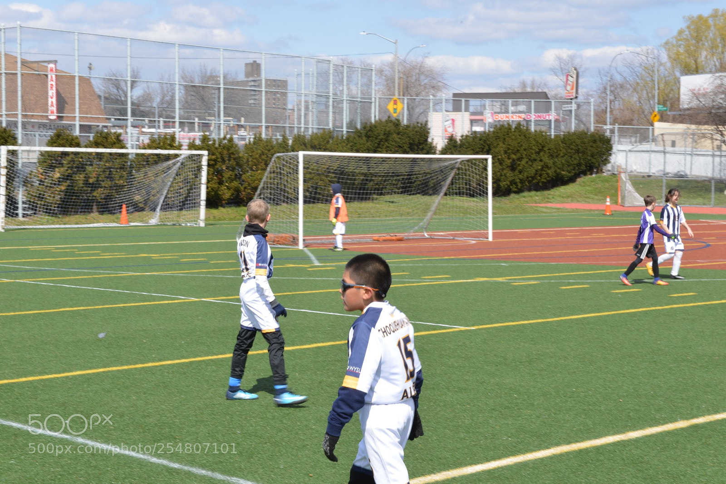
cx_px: 363
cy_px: 242
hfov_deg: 28.8
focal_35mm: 70
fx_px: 1412
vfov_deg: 19.5
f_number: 22
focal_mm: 70
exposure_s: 1/60
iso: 220
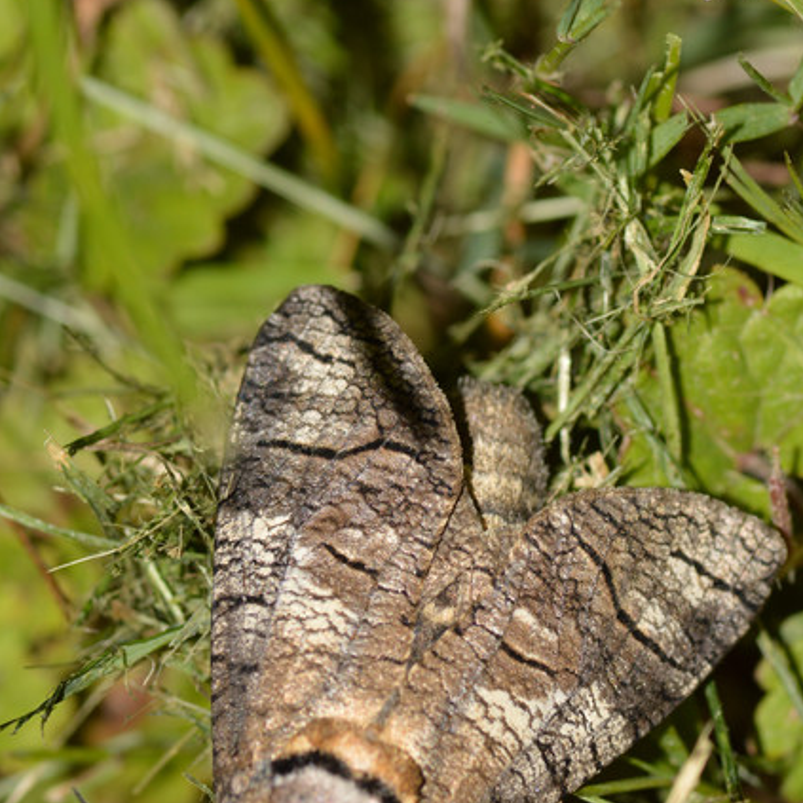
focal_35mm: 193
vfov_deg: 9.1
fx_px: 5065
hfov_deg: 9.1
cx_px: 402
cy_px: 549
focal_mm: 100
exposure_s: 1/200
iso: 100
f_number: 11
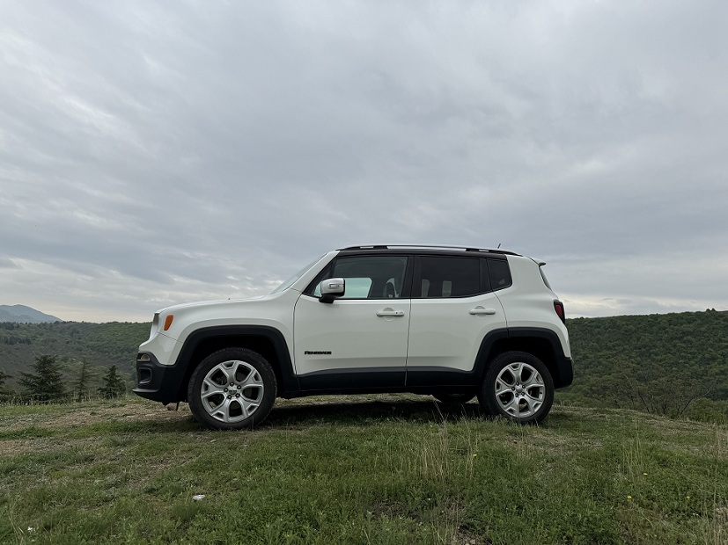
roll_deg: -1.4
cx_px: 364
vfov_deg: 56.8
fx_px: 505
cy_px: 272
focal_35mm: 24
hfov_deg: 71.6
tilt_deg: +10.3
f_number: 1.78
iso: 80
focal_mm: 6.76
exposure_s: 1/6173
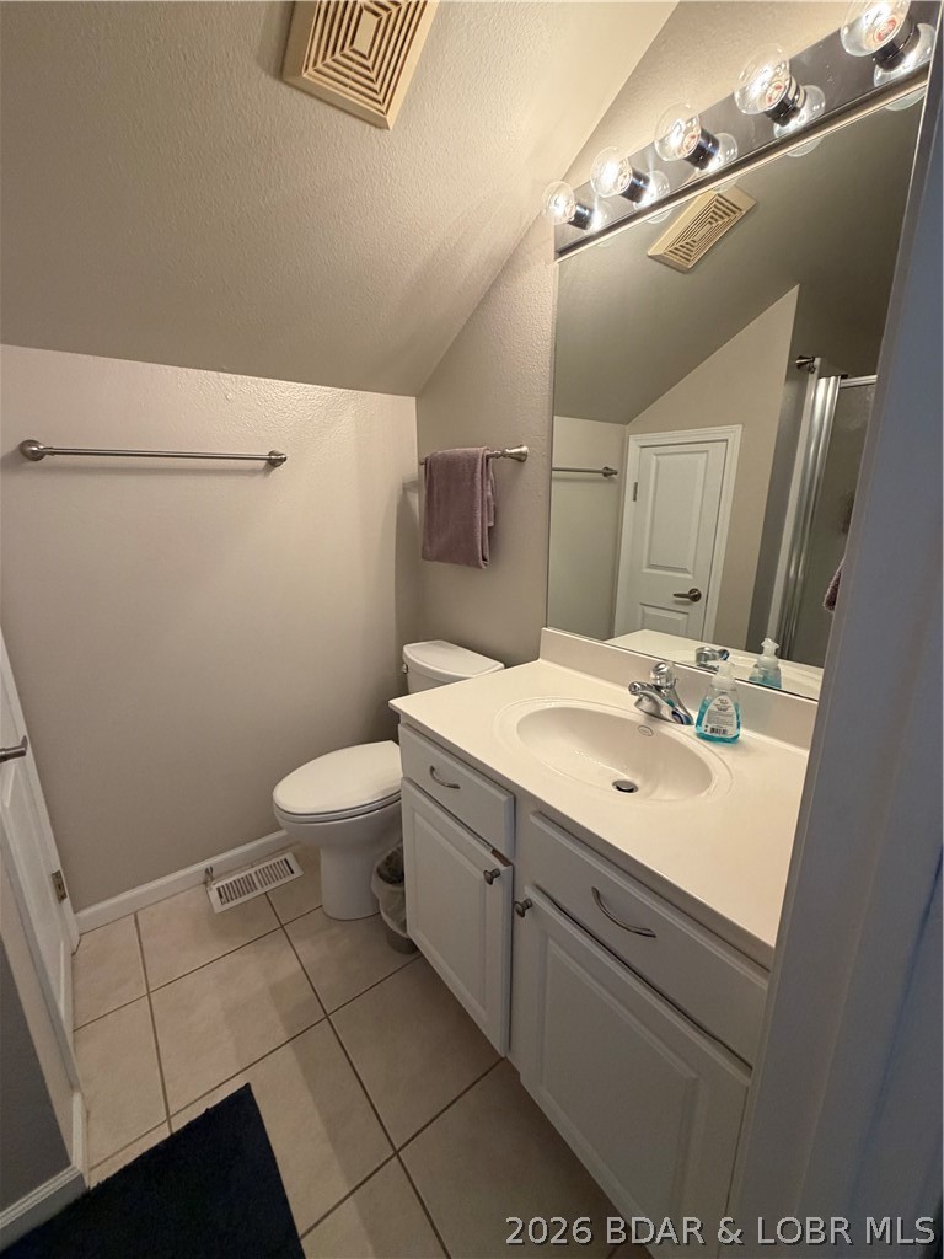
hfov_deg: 85.7
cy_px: 630
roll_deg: -0.1
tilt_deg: -13.3
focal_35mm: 14
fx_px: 509
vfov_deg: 102.1
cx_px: 472
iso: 320
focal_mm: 2.22
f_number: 2.2
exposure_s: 1/60
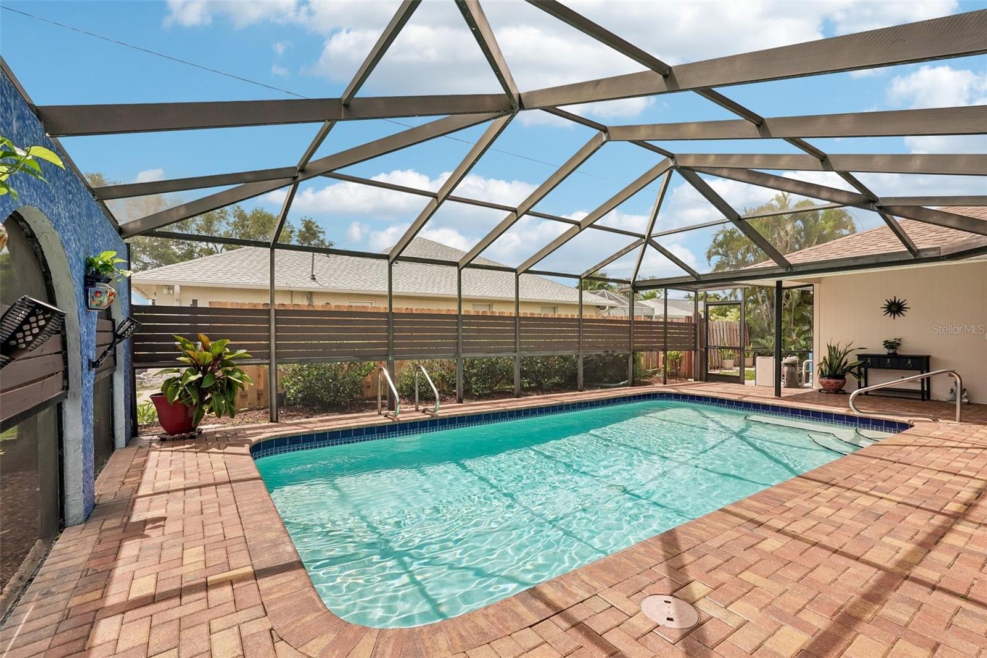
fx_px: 452
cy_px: 329
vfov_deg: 72.0
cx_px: 494
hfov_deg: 95.0
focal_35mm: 16
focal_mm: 16.5
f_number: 8
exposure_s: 1/800
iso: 400
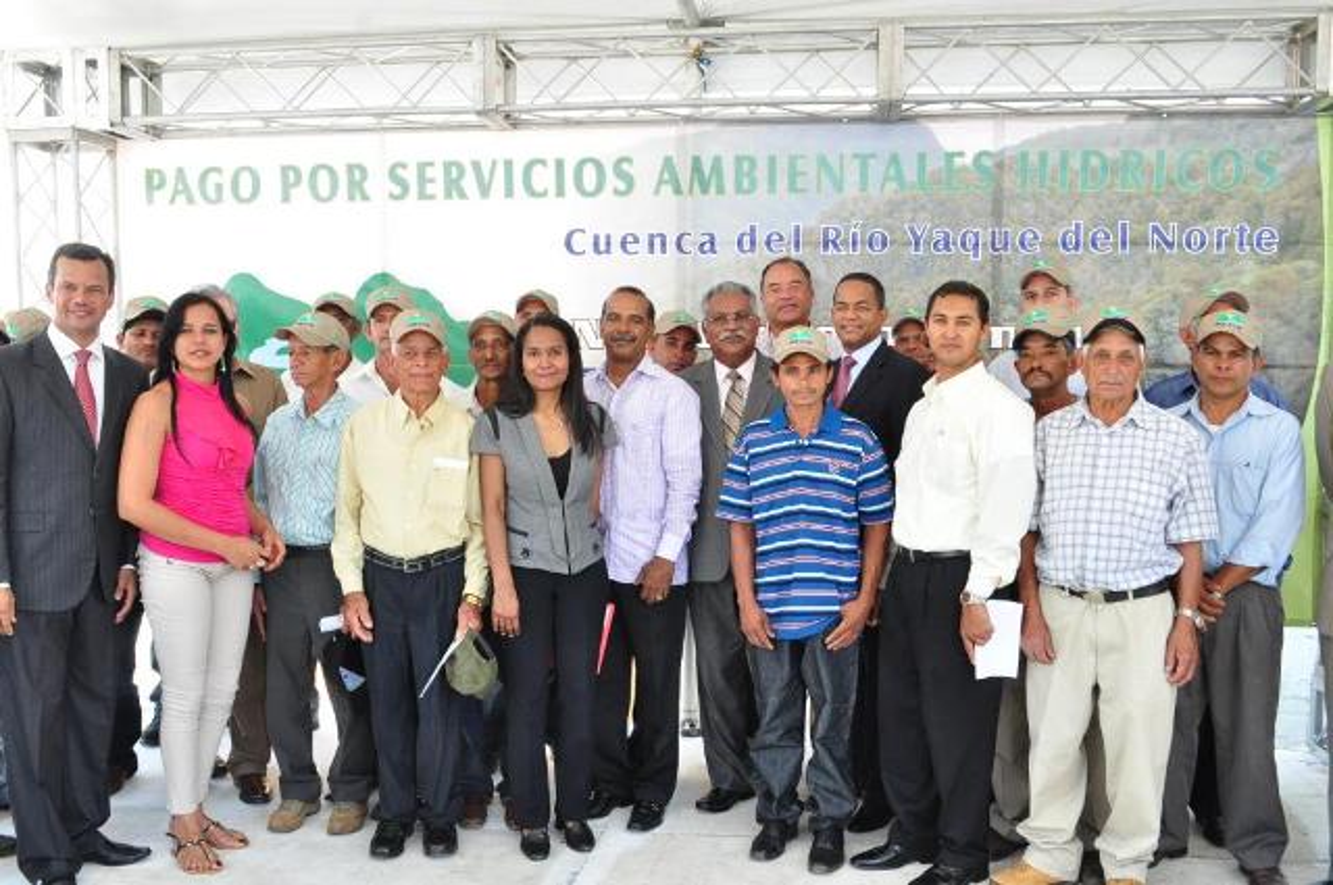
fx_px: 1220
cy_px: 442
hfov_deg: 57.3
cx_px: 666
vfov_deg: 39.9
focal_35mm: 33
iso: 800
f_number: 9
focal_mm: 22
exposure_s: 1/60
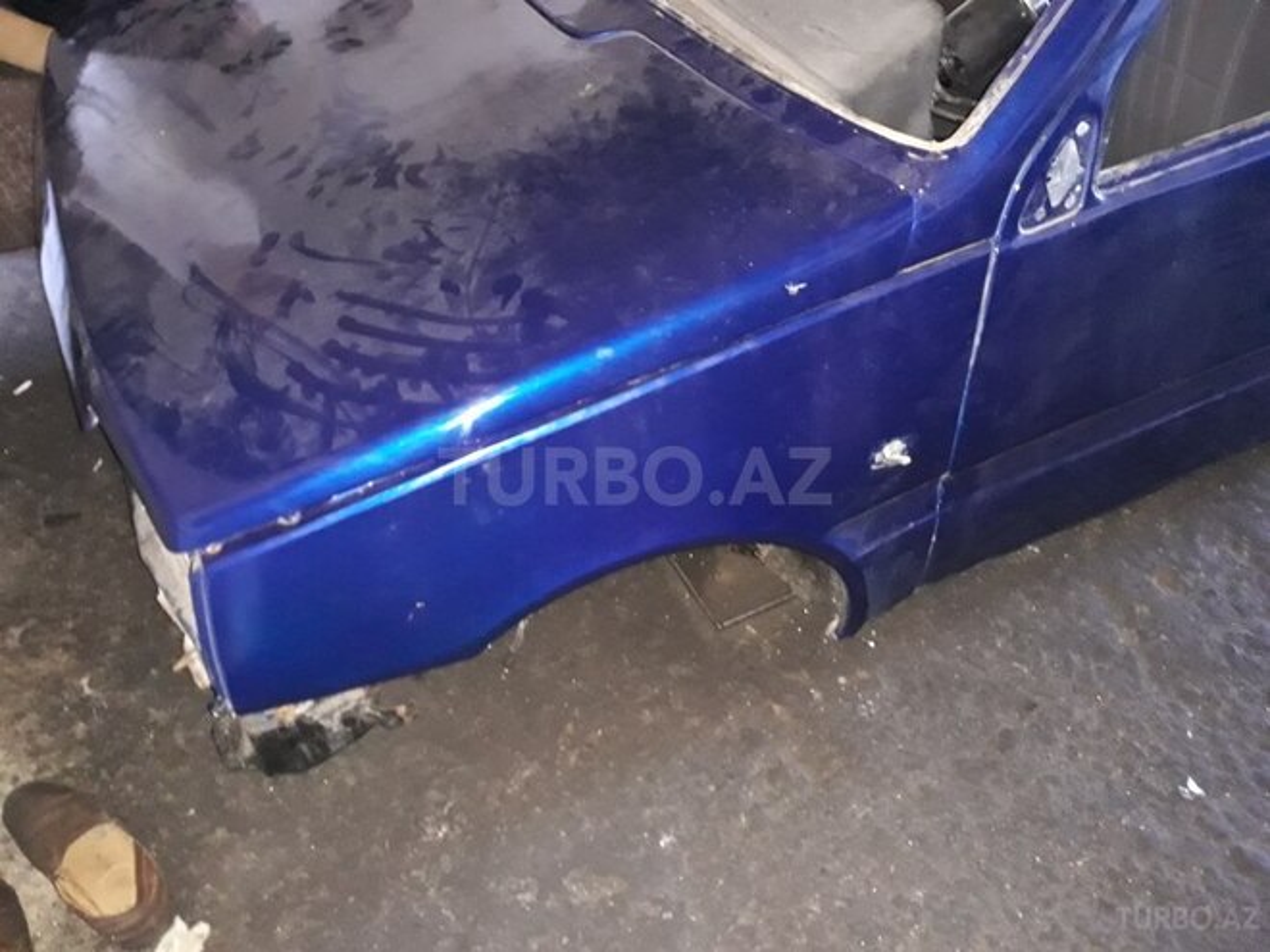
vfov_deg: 51.4
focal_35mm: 27
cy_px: 476
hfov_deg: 65.3
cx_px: 635
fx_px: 991
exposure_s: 1/20
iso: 640
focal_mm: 3.71
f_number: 1.7
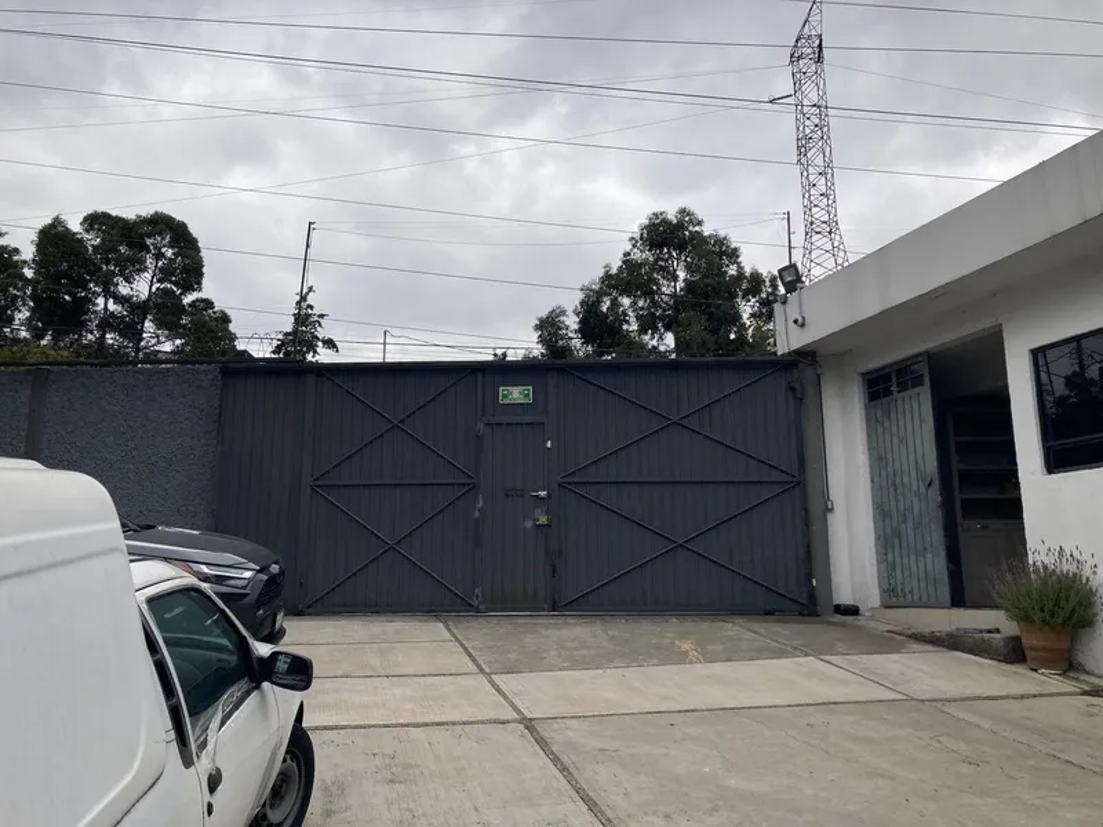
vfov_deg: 49.7
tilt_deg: +13.0
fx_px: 892
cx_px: 552
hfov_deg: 63.4
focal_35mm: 28
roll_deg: -0.2
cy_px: 414
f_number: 1.8
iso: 20
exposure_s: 1/1845
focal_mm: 3.99
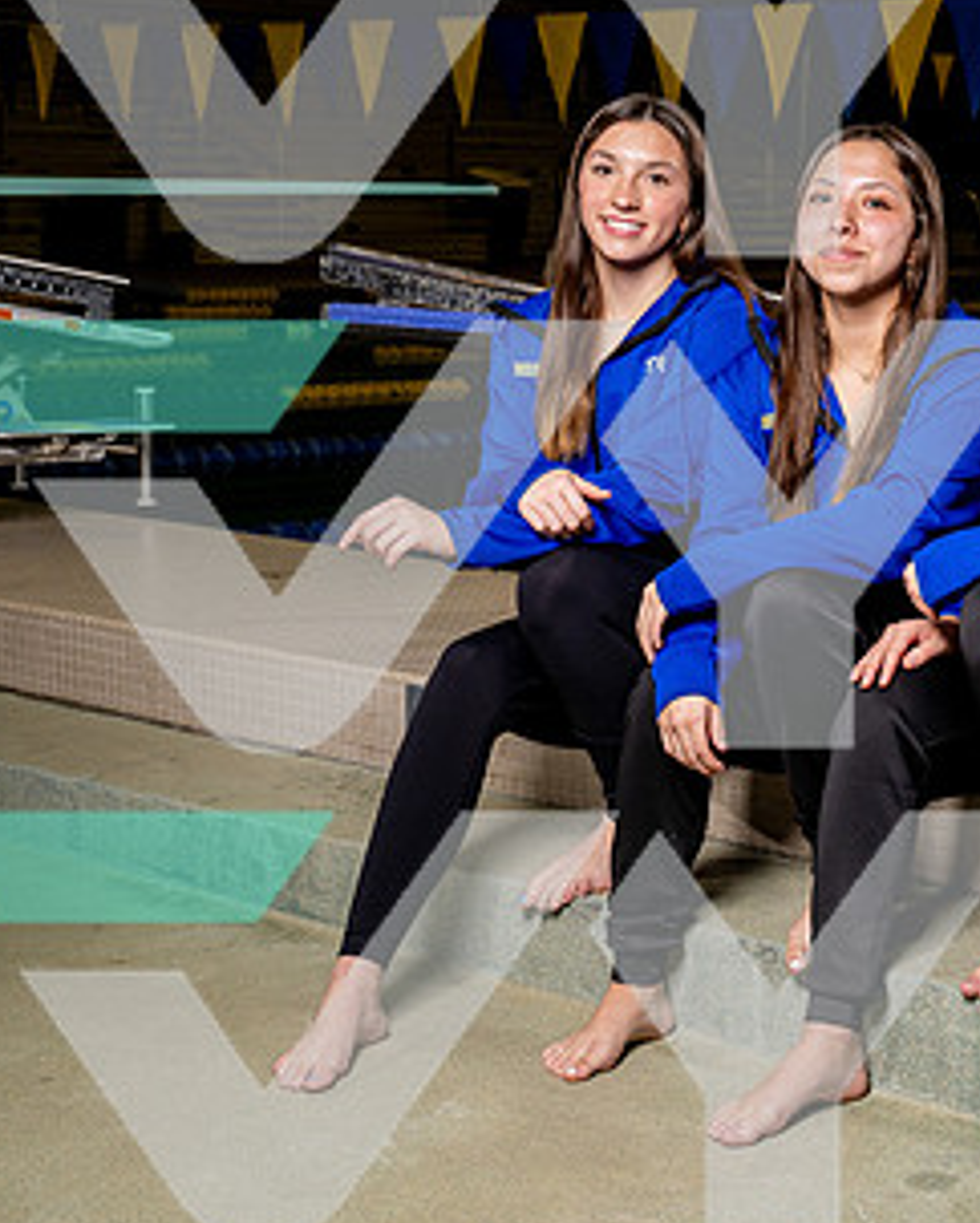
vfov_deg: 23.5
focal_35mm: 81
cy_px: 537
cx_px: 956
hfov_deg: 18.5
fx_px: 2934
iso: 400
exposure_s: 1/200
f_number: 8
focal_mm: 45
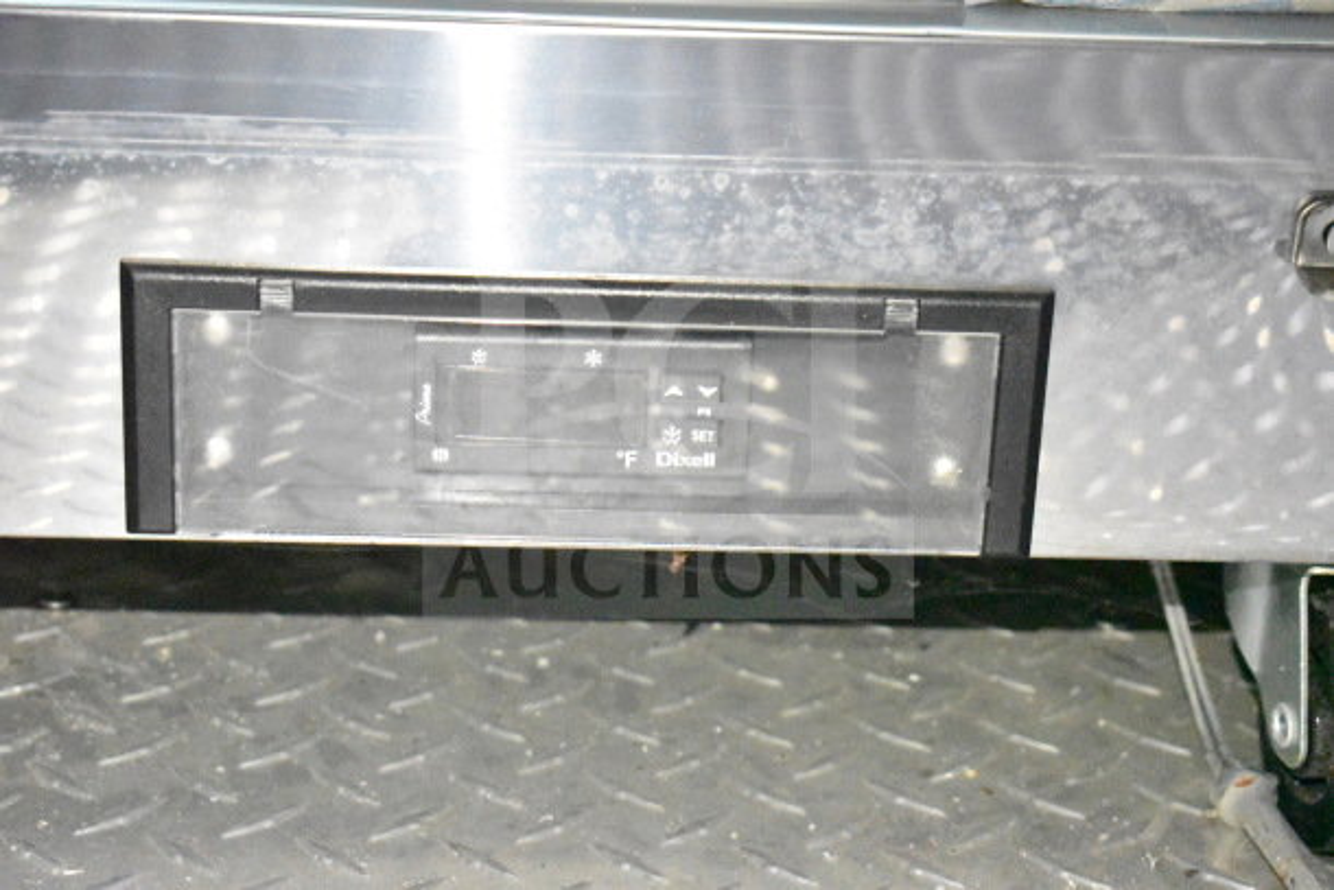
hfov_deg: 28.1
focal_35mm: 72
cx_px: 667
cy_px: 445
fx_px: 2668
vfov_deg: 18.9
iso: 25600
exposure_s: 1/40
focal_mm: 48
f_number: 5.3
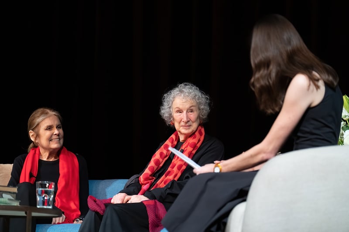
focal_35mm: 132
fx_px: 1279
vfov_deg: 10.4
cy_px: 116
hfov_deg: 15.5
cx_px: 174
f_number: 4
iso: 5000
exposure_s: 1/200
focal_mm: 132
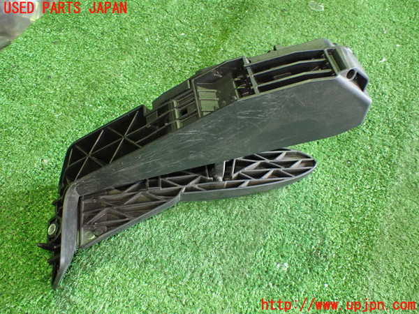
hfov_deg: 60.0
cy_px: 157
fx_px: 363
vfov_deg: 46.8
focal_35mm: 30
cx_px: 210
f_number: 2.3
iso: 800
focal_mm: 5.4
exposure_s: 1/50
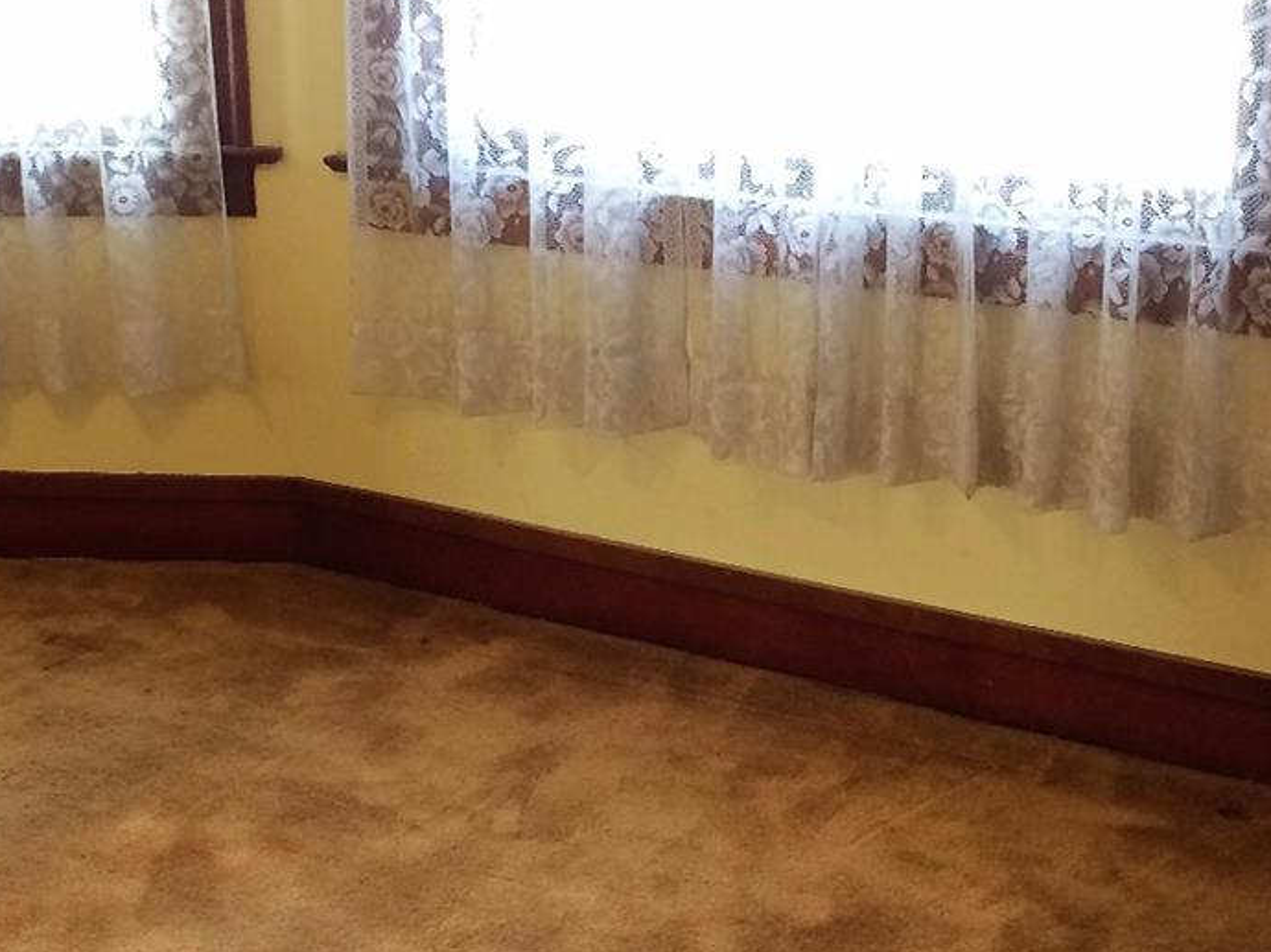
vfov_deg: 23.3
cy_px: 433
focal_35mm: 63
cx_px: 652
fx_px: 2312
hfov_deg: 30.7
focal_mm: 4.15
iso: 100
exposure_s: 1/30
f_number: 2.2
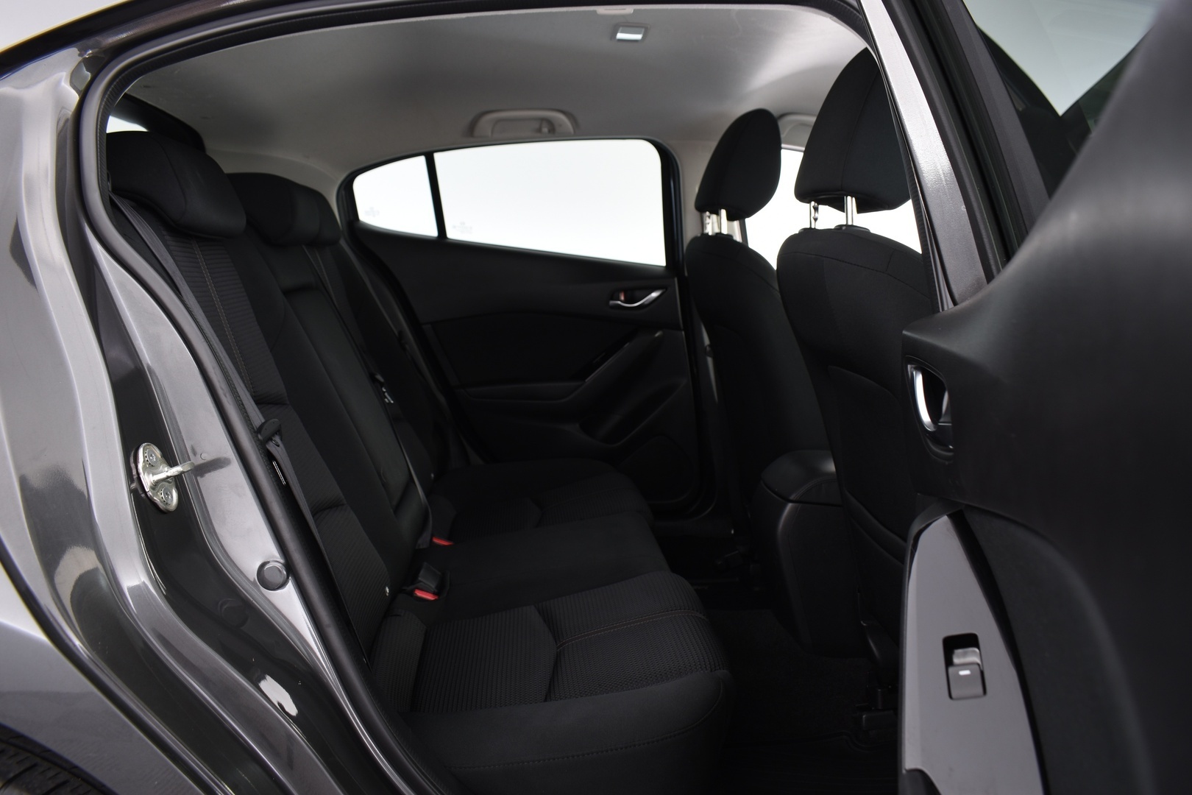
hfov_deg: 67.4
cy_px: 398
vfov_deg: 47.9
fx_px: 894
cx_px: 596
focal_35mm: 27
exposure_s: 3
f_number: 5.6
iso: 100
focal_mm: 18
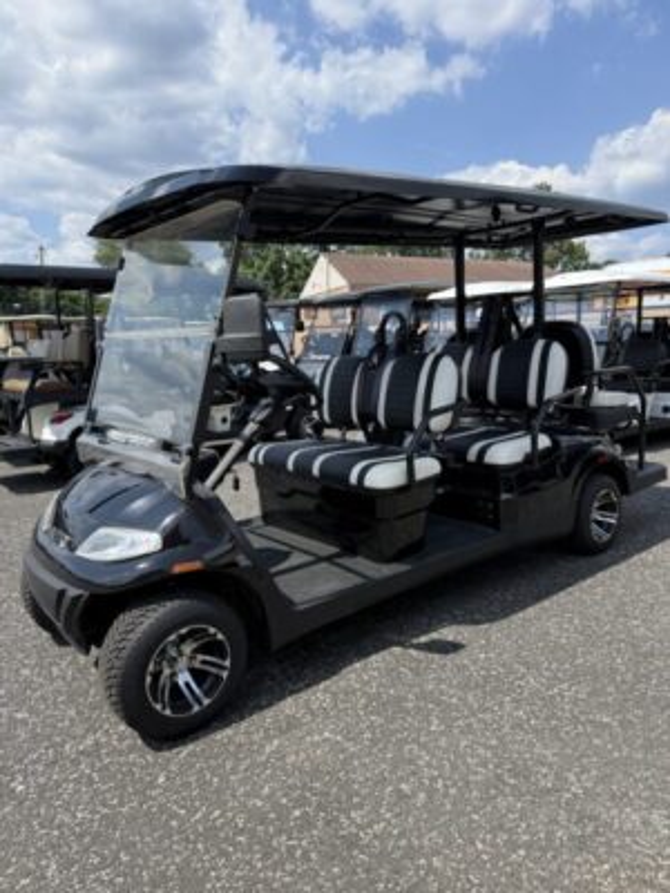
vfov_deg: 71.6
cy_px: 446
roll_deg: -0.6
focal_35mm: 24
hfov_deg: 56.8
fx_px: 619
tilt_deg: -8.7
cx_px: 335
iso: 100
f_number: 1.78
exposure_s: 1/3145
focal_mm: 6.76
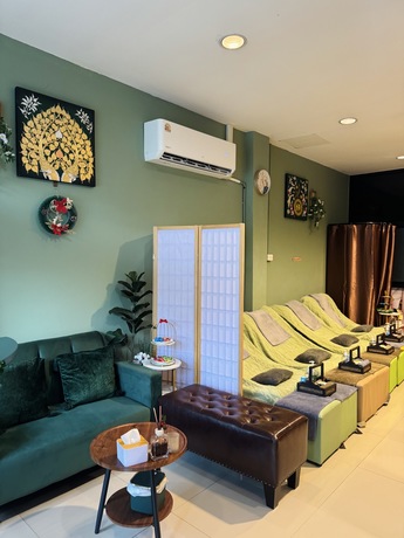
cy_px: 269
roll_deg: -0.4
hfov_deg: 56.8
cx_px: 202
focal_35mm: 24
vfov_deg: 71.6
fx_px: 373
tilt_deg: -1.2
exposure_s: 1/50
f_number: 1.78
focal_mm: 6.76
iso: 320
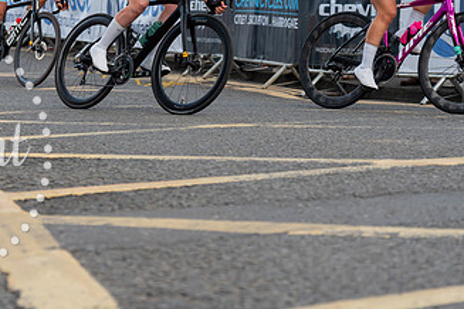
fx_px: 1598
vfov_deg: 11.0
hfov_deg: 16.5
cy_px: 79
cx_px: 139
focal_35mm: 124
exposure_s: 1/800
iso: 500
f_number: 3.2
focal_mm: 70
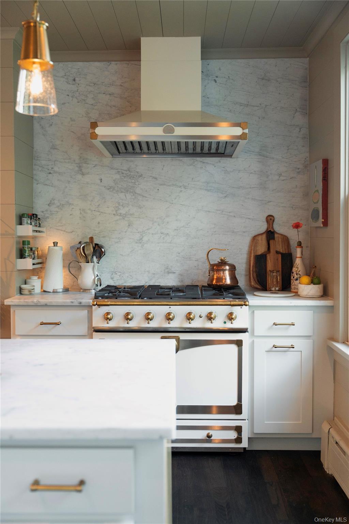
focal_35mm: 37
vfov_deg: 51.8
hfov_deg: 35.9
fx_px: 539
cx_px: 174
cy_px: 262
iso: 2500
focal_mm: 37.1
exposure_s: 1/40
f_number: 2.8
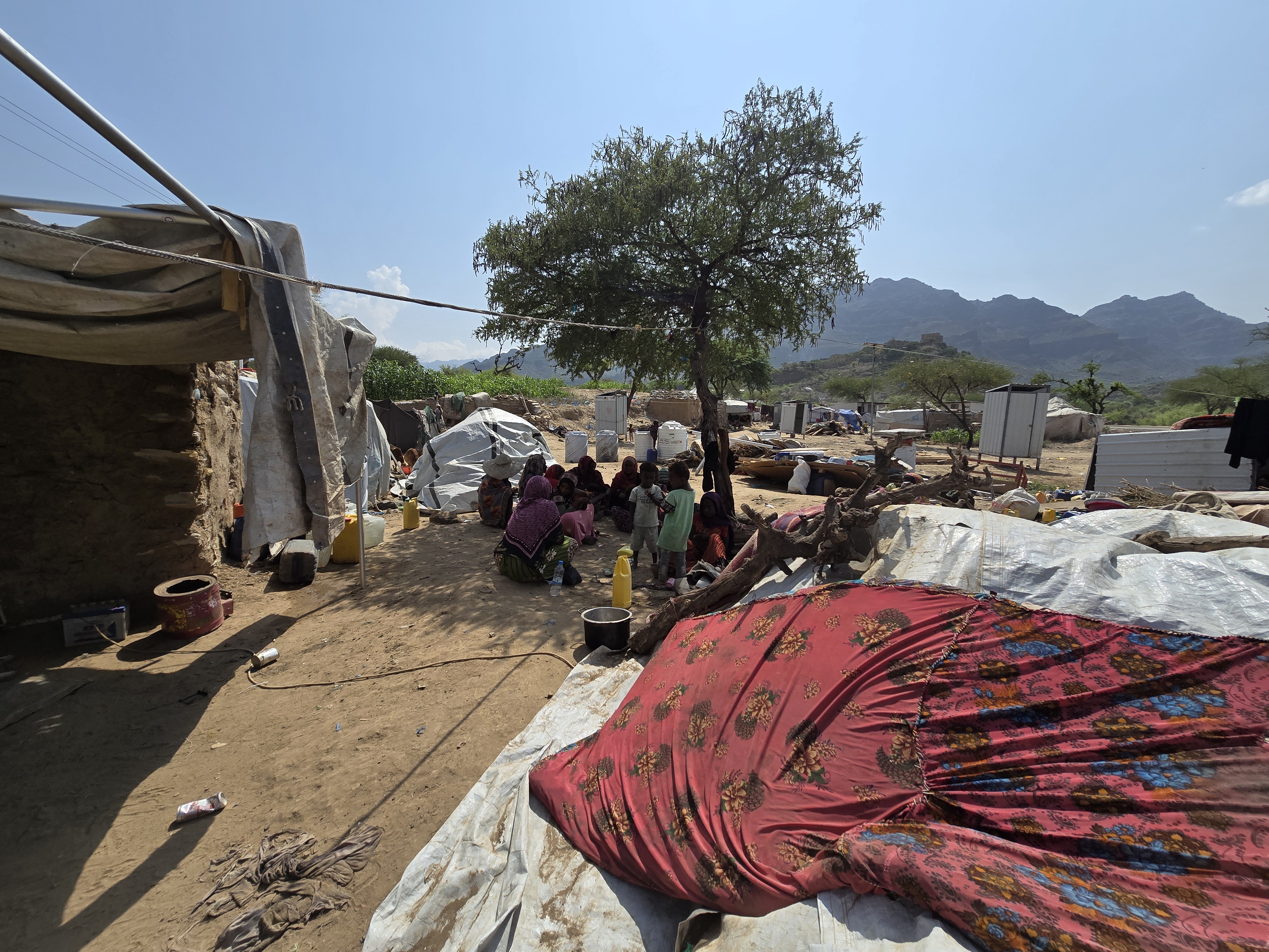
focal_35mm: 13
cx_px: 634
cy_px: 476
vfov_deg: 89.9
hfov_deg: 106.2
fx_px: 477
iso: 50
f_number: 2.2
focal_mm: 2.2
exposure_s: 1/3778
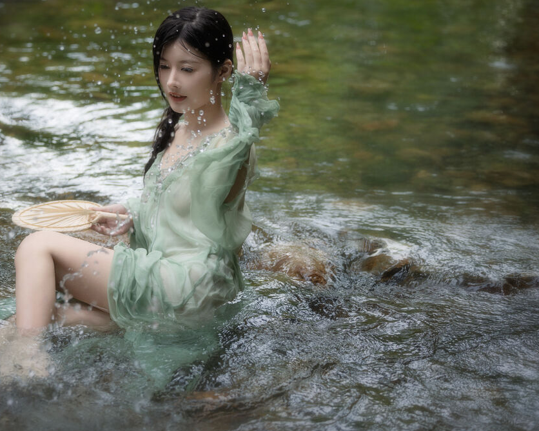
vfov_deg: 16.5
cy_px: 195
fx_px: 1483
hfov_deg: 20.6
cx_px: 197
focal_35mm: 93
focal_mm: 70
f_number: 2.8
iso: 200
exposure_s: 1/320
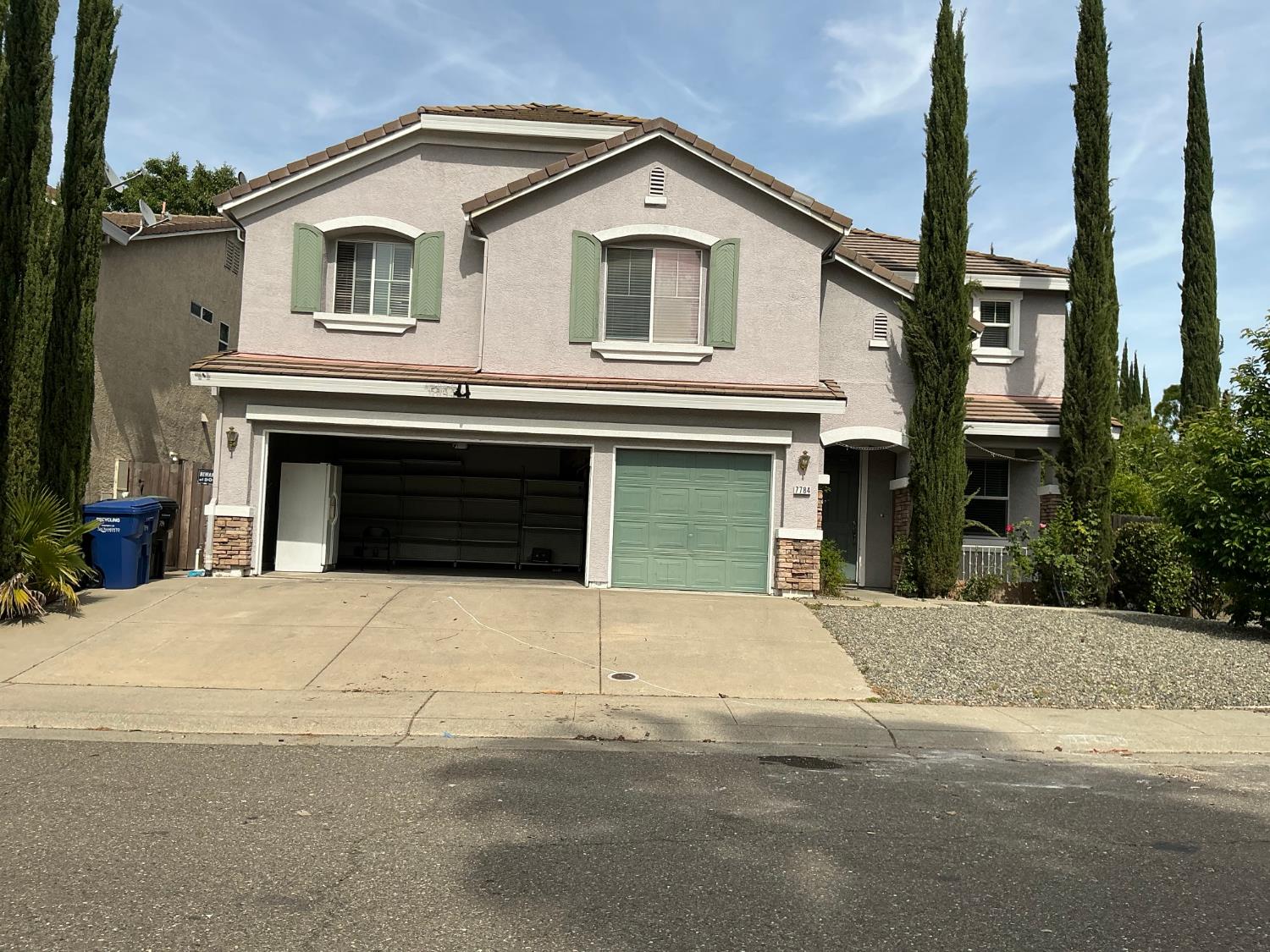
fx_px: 1027
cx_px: 635
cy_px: 476
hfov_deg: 63.4
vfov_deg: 49.7
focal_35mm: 28
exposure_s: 1/2320
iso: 25
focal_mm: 3
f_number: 1.8
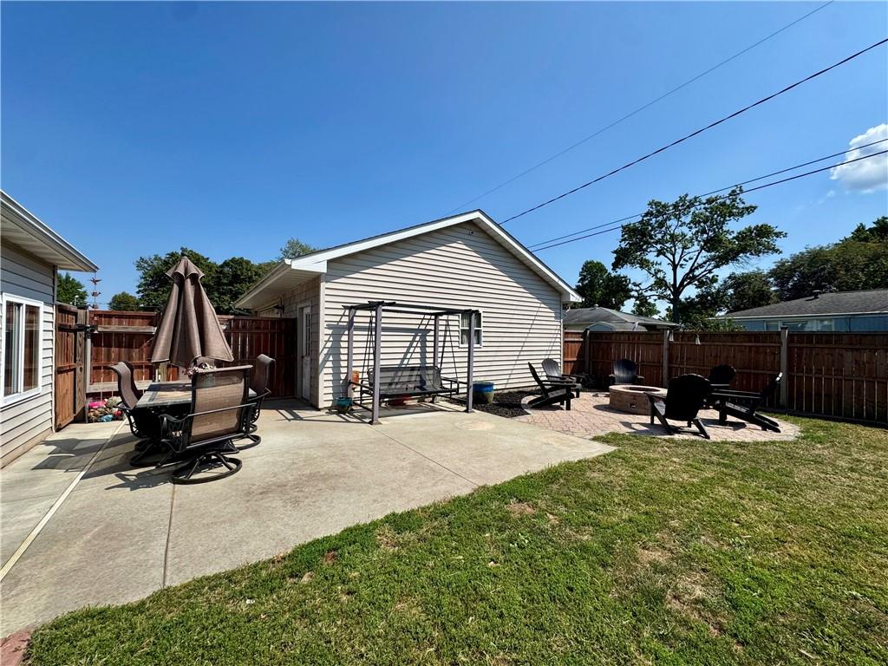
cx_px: 444
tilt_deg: +0.8
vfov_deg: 85.7
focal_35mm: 14
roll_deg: -0.4
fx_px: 359
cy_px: 333
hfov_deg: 102.1
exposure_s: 1/2985
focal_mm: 2.22
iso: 50
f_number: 2.2
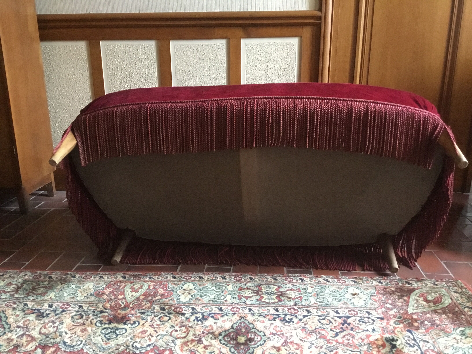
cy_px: 177
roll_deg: +0.3
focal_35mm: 31
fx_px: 423
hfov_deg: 58.4
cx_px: 236
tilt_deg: -15.3
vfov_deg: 45.4
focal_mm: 3.3
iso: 320
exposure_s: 1/17
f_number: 2.4
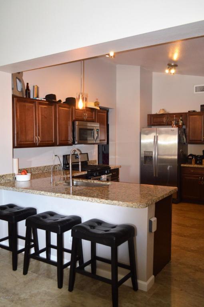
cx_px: 102
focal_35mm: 33
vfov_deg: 57.3
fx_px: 281
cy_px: 154
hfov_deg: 39.9
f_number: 3.8
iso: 720
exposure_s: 1/60
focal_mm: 22
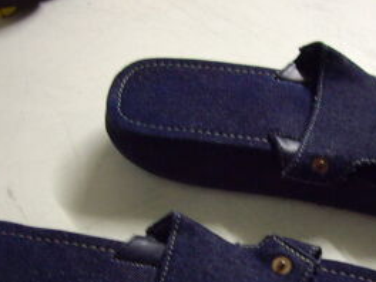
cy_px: 241
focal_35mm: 69
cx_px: 235
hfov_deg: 28.1
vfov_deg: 21.0
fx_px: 749
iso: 200
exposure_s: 1/8
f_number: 2.7
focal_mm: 6.2
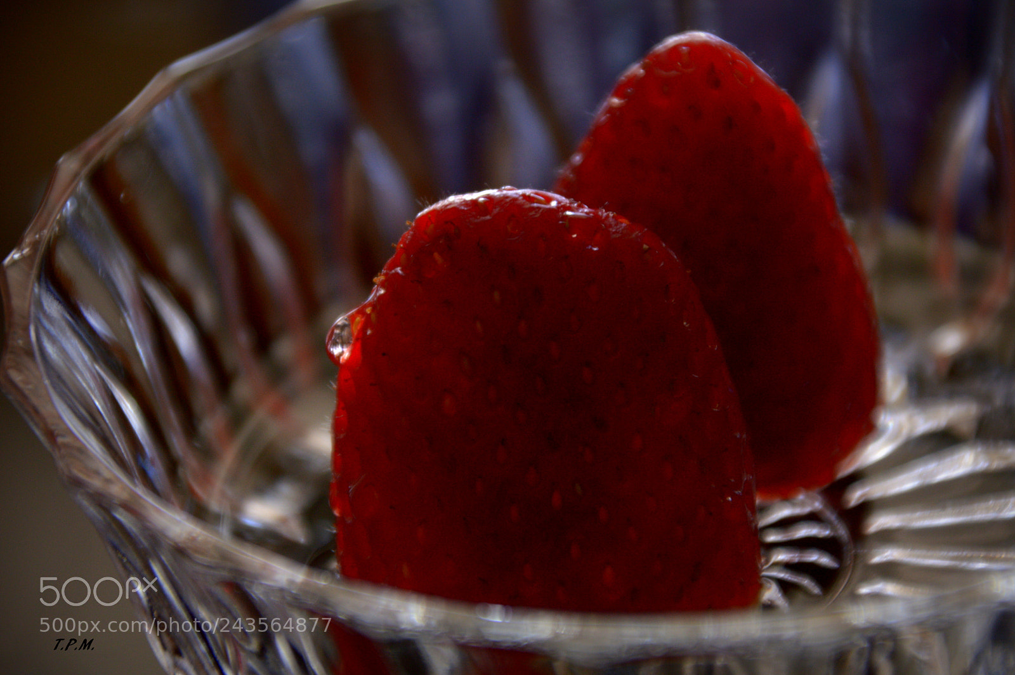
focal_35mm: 300
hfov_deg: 6.9
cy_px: 338
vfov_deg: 4.6
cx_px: 508
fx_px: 8451
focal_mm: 200
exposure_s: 1/8
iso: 400
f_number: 6.3
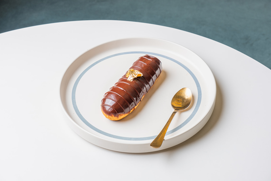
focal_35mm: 83
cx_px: 136
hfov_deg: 24.5
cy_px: 90
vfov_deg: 16.5
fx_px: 625
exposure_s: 1/100
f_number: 8
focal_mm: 55
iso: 200
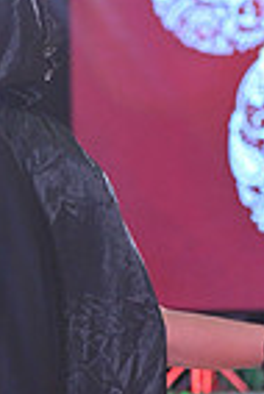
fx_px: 4916
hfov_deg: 3.1
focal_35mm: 448
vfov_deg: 4.6
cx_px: -140
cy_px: 519
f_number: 5
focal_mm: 110
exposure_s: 1/320
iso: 2000
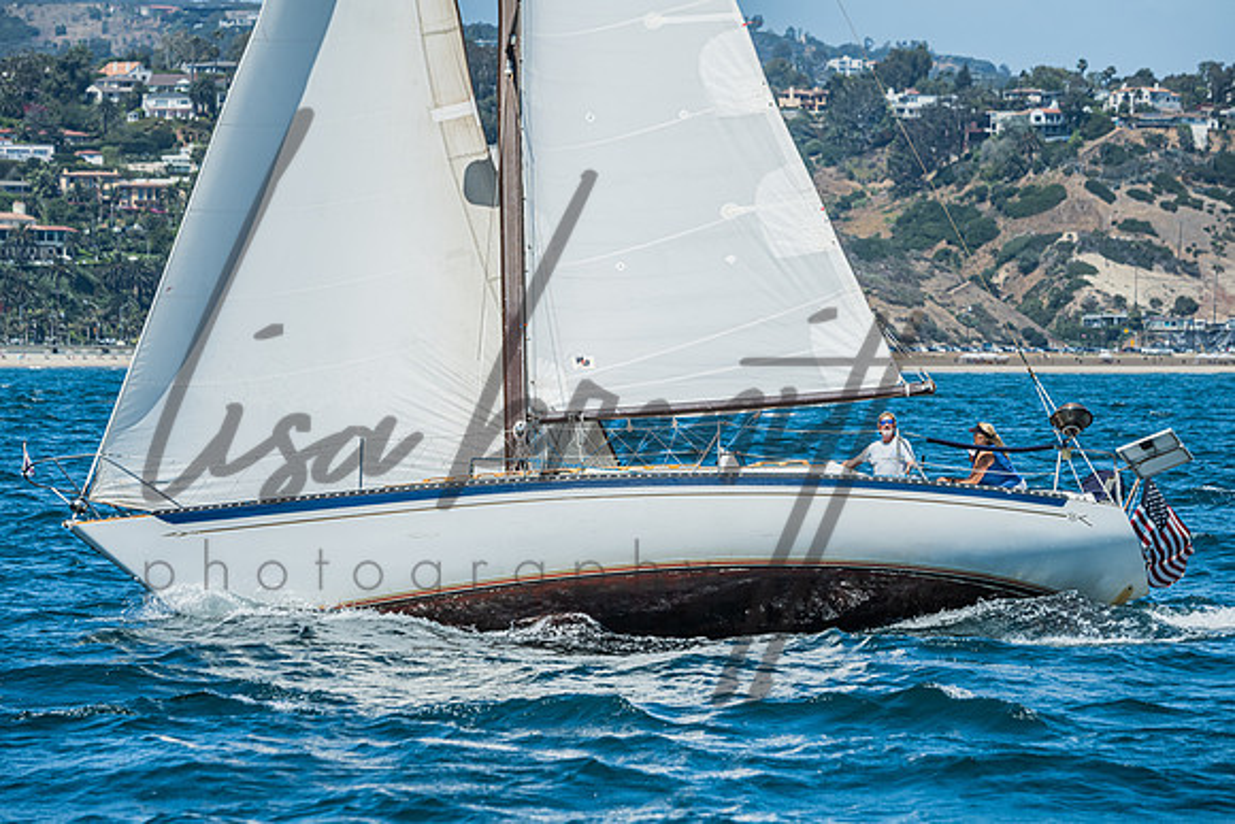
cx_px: 618
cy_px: 412
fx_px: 7723
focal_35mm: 225
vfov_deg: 6.1
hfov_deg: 9.1
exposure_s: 1/500
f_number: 9
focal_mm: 220
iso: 320
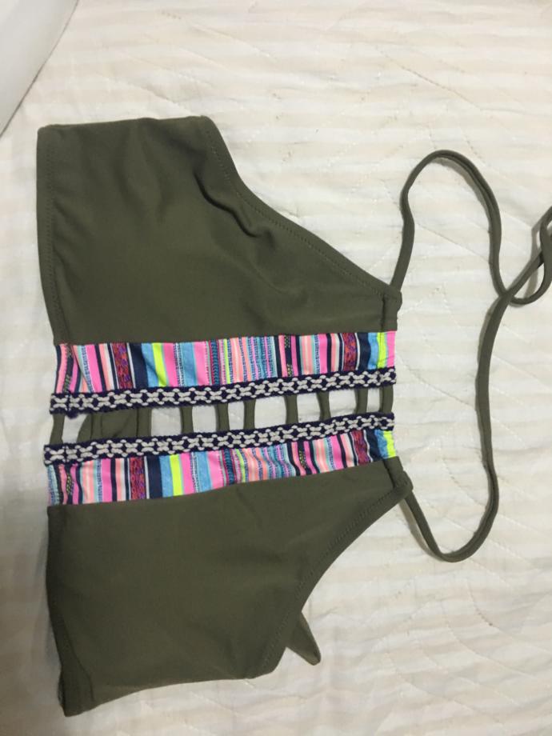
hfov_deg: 48.2
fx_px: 617
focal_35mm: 29
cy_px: 368
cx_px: 276
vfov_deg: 61.7
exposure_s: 1/17
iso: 400
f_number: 2.2
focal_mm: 4.15
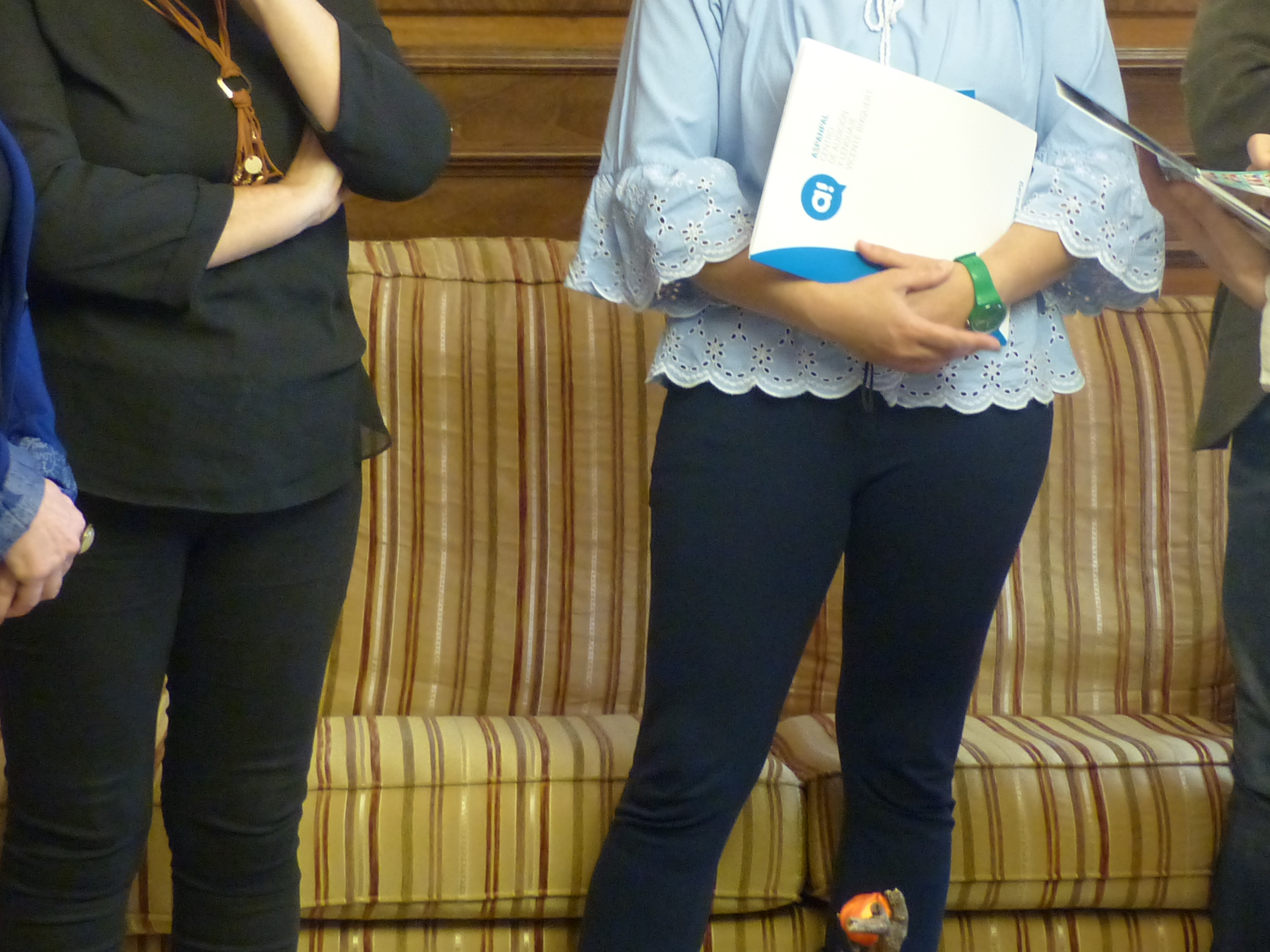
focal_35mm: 102
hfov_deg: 19.3
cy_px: 121
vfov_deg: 14.4
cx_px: 630
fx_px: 3742
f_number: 2.8
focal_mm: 9.9
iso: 400
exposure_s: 1/15
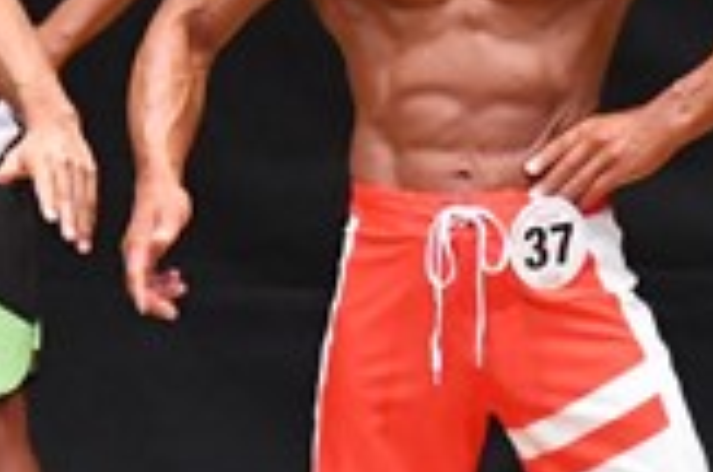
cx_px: 405
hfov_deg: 1.9
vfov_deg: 1.3
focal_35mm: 1071
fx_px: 21170
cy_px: 288
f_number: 5.6
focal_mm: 150
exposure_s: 1/400
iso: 8000
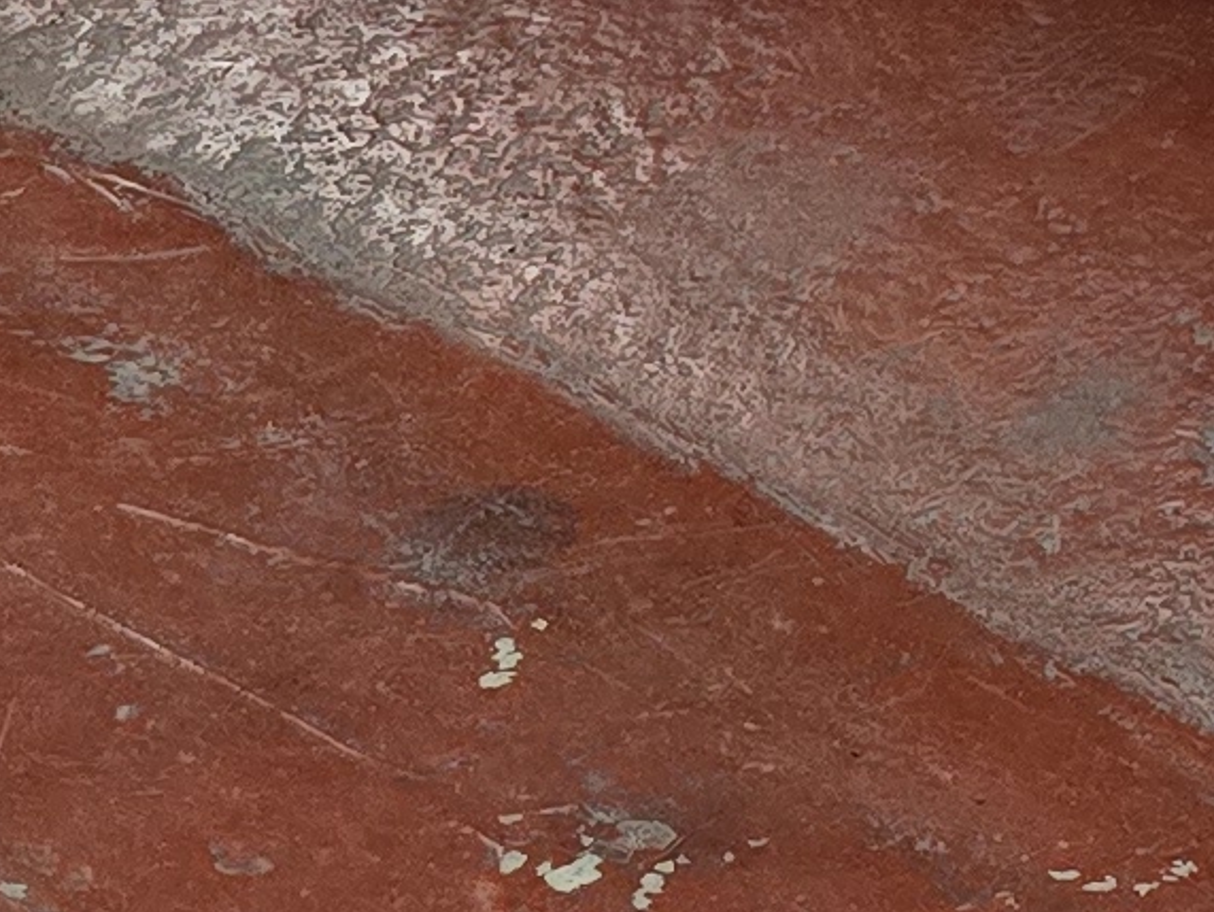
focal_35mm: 161
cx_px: 2443
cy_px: -1339
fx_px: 5650
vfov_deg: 8.4
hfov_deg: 11.1
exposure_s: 1/100
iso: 1250
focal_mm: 6.3
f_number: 1.7
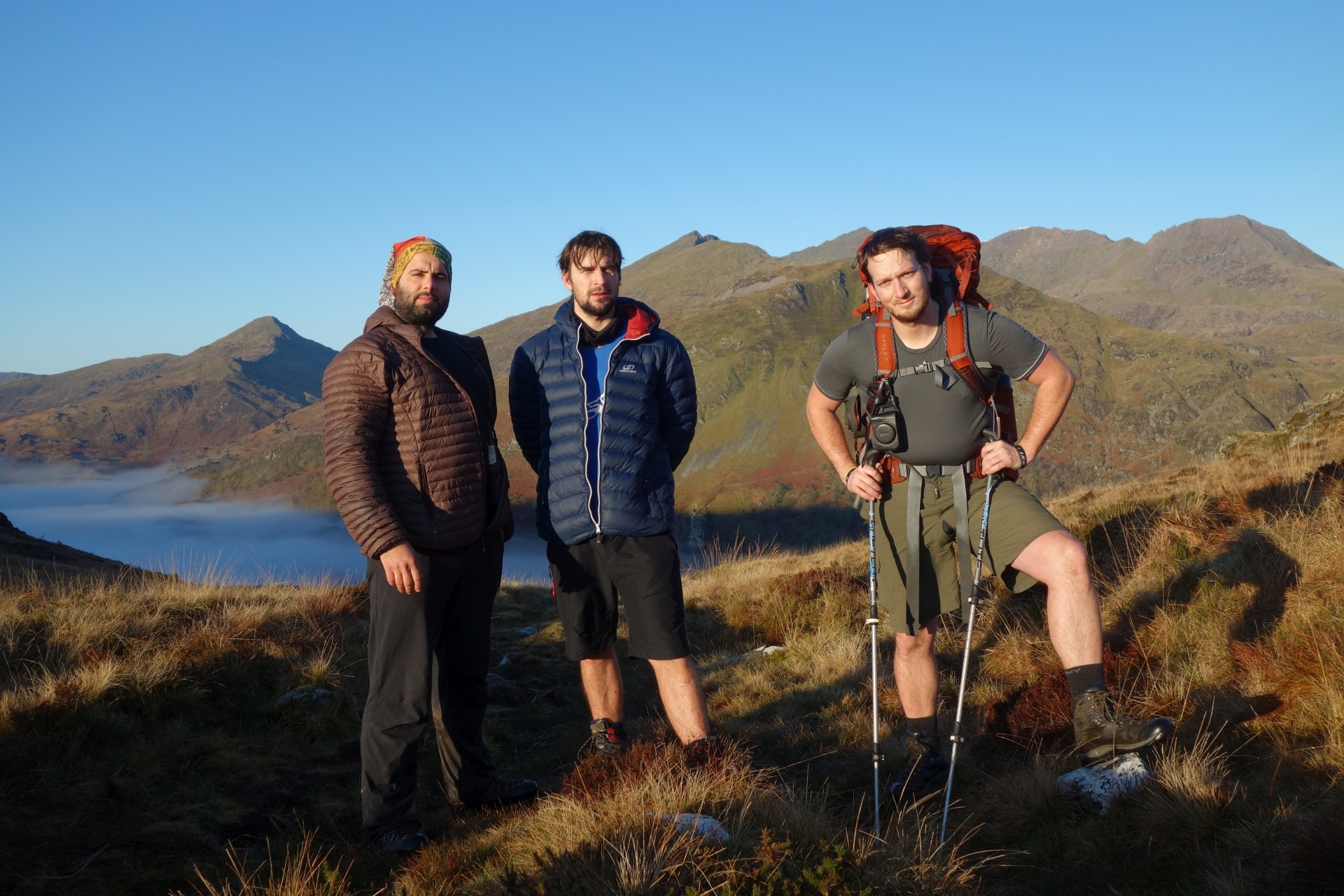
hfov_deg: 58.7
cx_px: 672
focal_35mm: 32
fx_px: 1195
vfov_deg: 41.1
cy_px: 448
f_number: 5.6
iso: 125
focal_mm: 11.89
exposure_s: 1/320
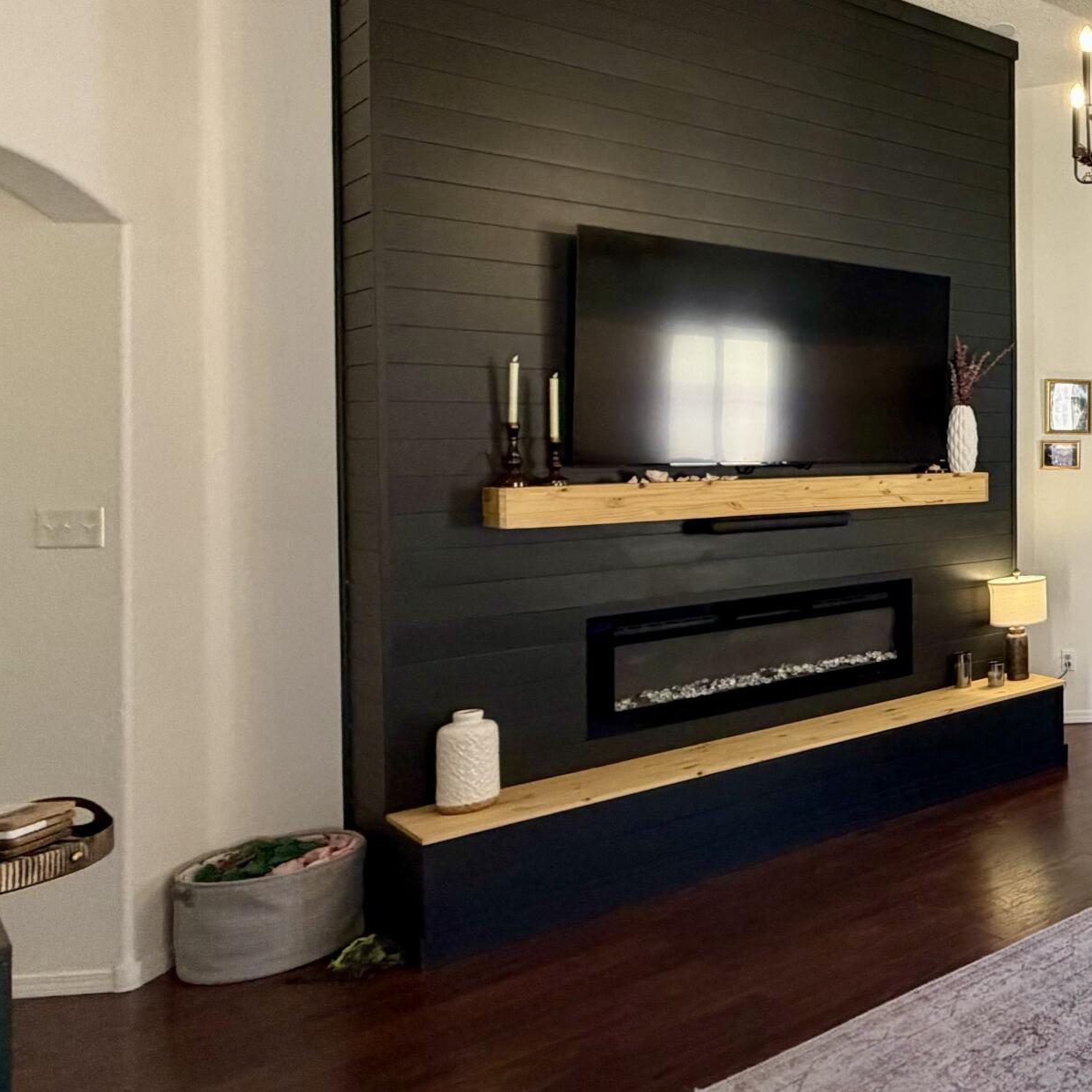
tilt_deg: -1.0
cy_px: 443
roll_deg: +0.4
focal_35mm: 31
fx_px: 1106
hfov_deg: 38.0
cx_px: 1334
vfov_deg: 52.2
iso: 160
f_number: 2.2
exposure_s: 1/60
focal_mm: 2.22
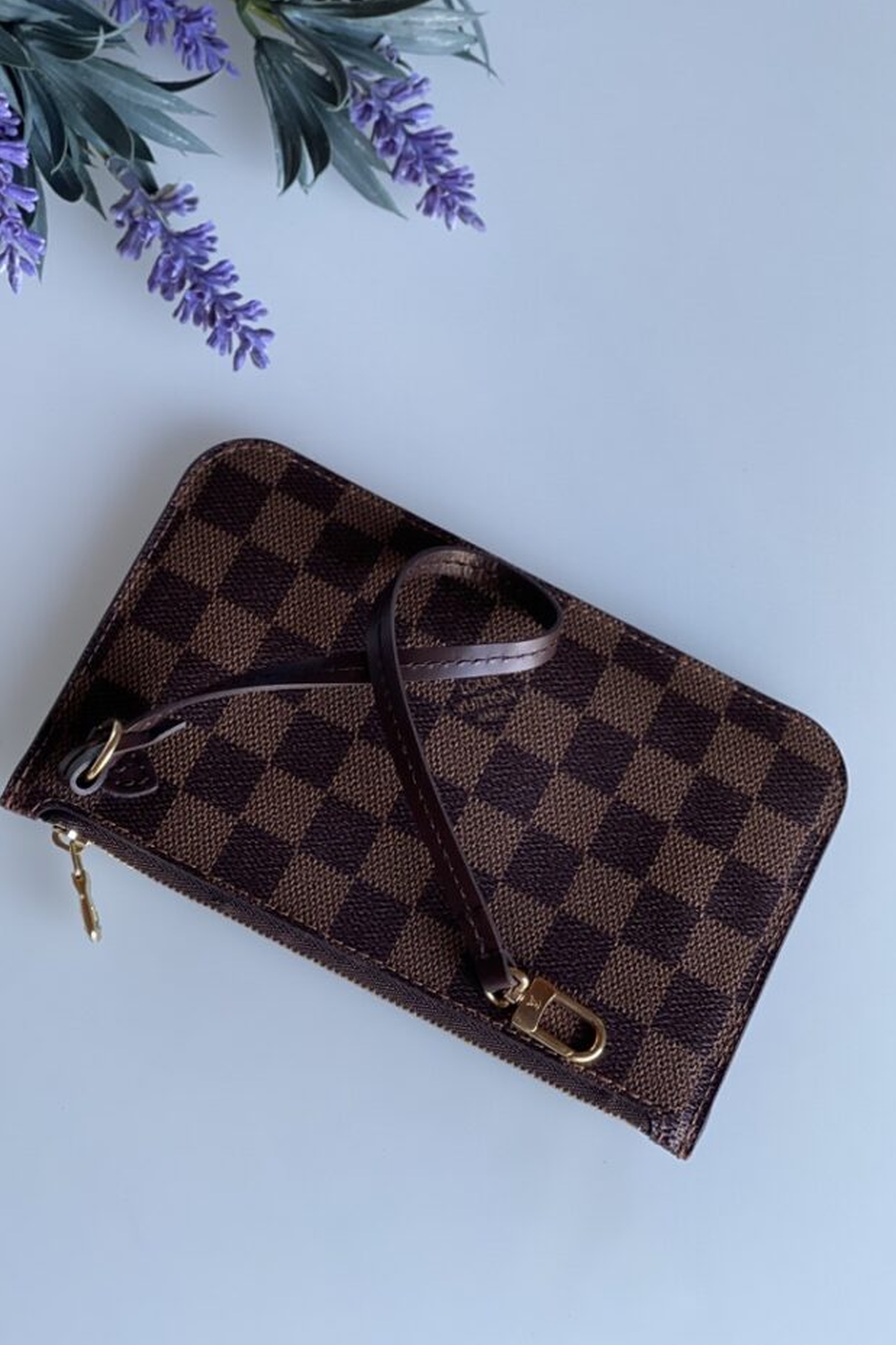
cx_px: 415
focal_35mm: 67
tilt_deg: -73.0
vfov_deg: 30.1
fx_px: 2501
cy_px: 674
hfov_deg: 20.3
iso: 250
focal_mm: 7.5
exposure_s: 1/121
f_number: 2.2
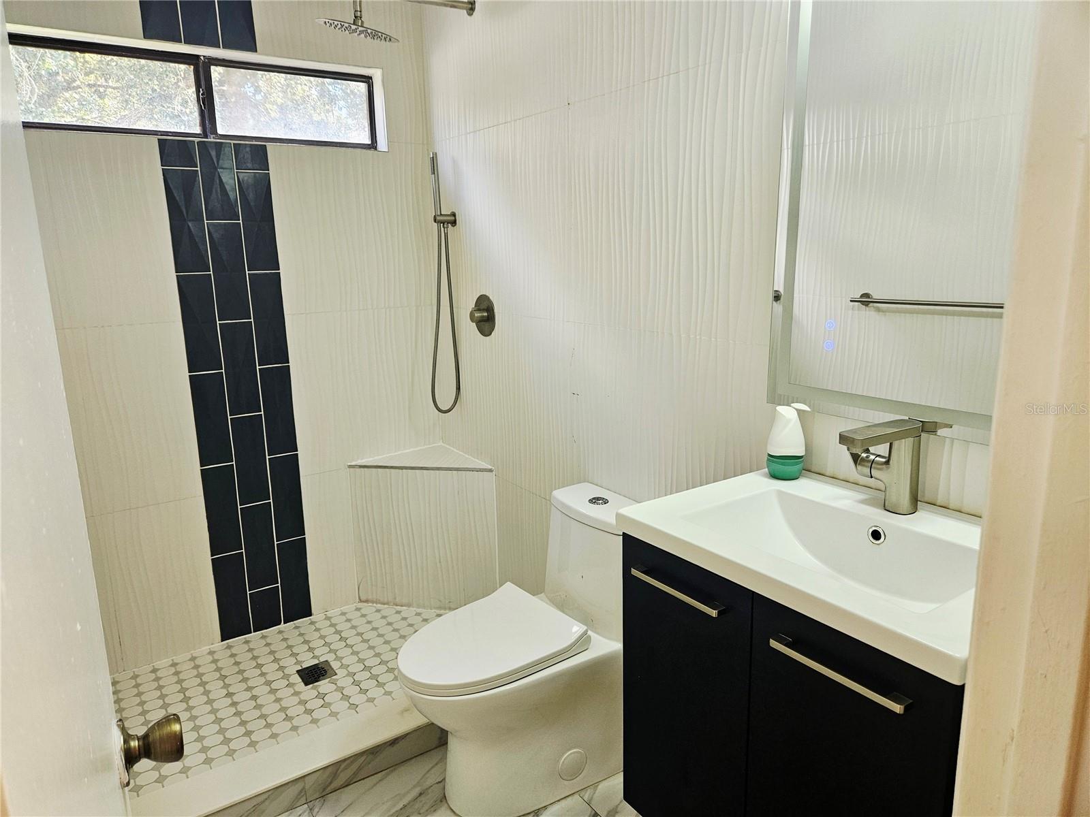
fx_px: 724
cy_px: 408
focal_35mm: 23
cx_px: 545
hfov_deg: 73.9
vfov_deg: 58.9
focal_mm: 5.4
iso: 125
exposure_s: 1/120
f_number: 1.8
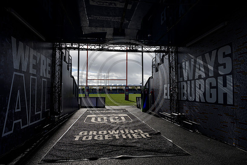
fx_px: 165
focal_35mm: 24
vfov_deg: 53.2
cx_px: 124
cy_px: 82
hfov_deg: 73.7
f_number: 7.1
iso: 500
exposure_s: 1/1600
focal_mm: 24
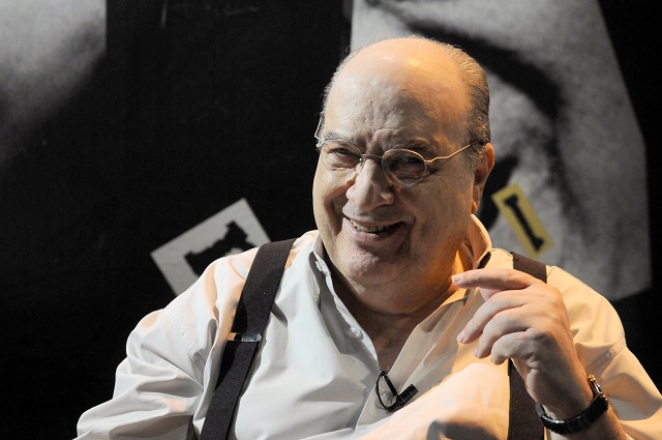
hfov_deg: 24.6
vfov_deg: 16.5
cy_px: 220
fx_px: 1515
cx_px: 331
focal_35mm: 82
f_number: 4
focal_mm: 55
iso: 1600
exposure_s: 1/100
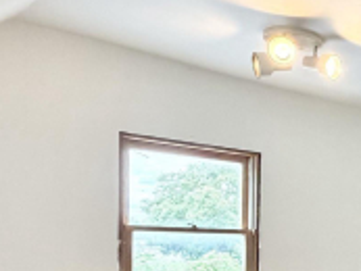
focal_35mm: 54
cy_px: 267
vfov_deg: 25.8
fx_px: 564
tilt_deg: -2.0
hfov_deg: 28.1
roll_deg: -1.0
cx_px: 489
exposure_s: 1/120
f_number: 2.2
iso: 320
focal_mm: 2.22
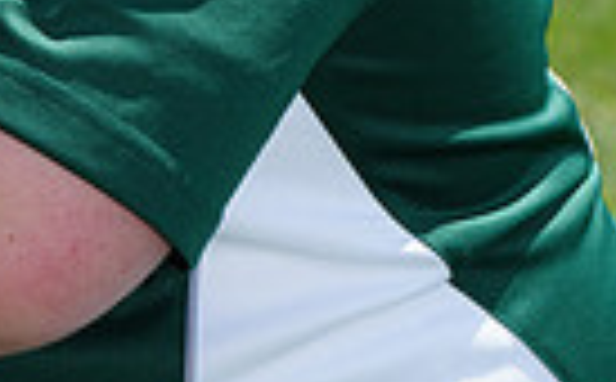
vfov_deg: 2.0
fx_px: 10940
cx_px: -133
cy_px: -404
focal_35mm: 653
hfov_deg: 3.2
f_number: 11
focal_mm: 151
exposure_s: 1/200
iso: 200
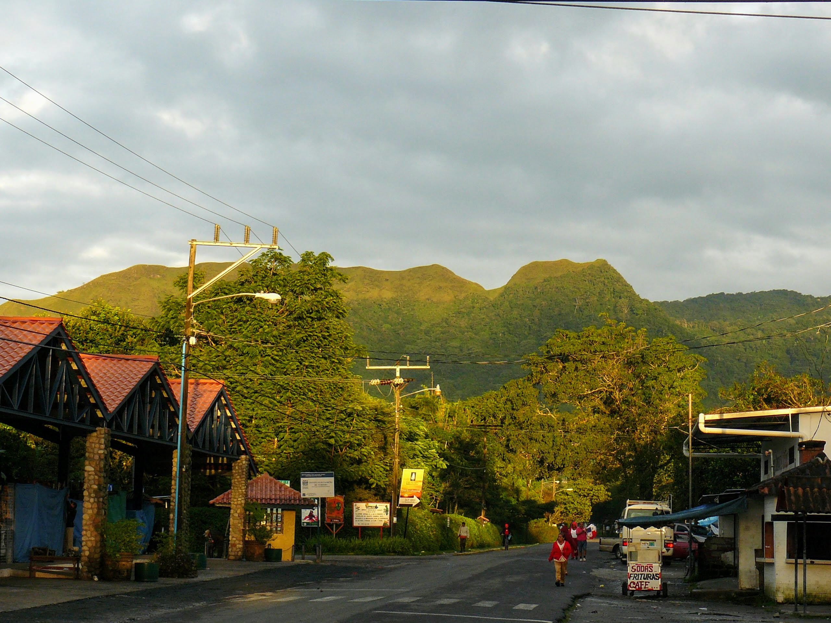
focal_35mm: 85
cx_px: 416
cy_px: 312
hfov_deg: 23.0
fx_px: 2041
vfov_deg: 17.4
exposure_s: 1/125
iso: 100
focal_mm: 11.8
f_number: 4
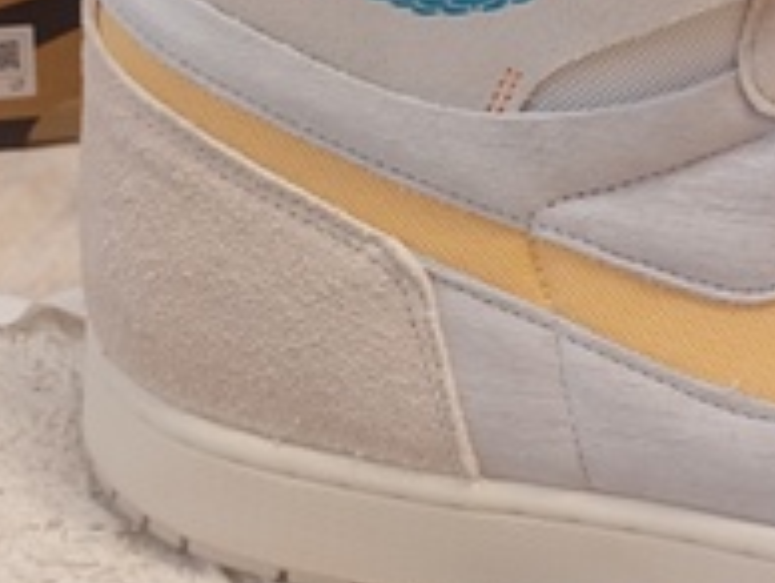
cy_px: 200
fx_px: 1659
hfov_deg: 26.3
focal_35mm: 74
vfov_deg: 19.9
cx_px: 356
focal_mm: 4.27
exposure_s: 1/33.3
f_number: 1.8
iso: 1393
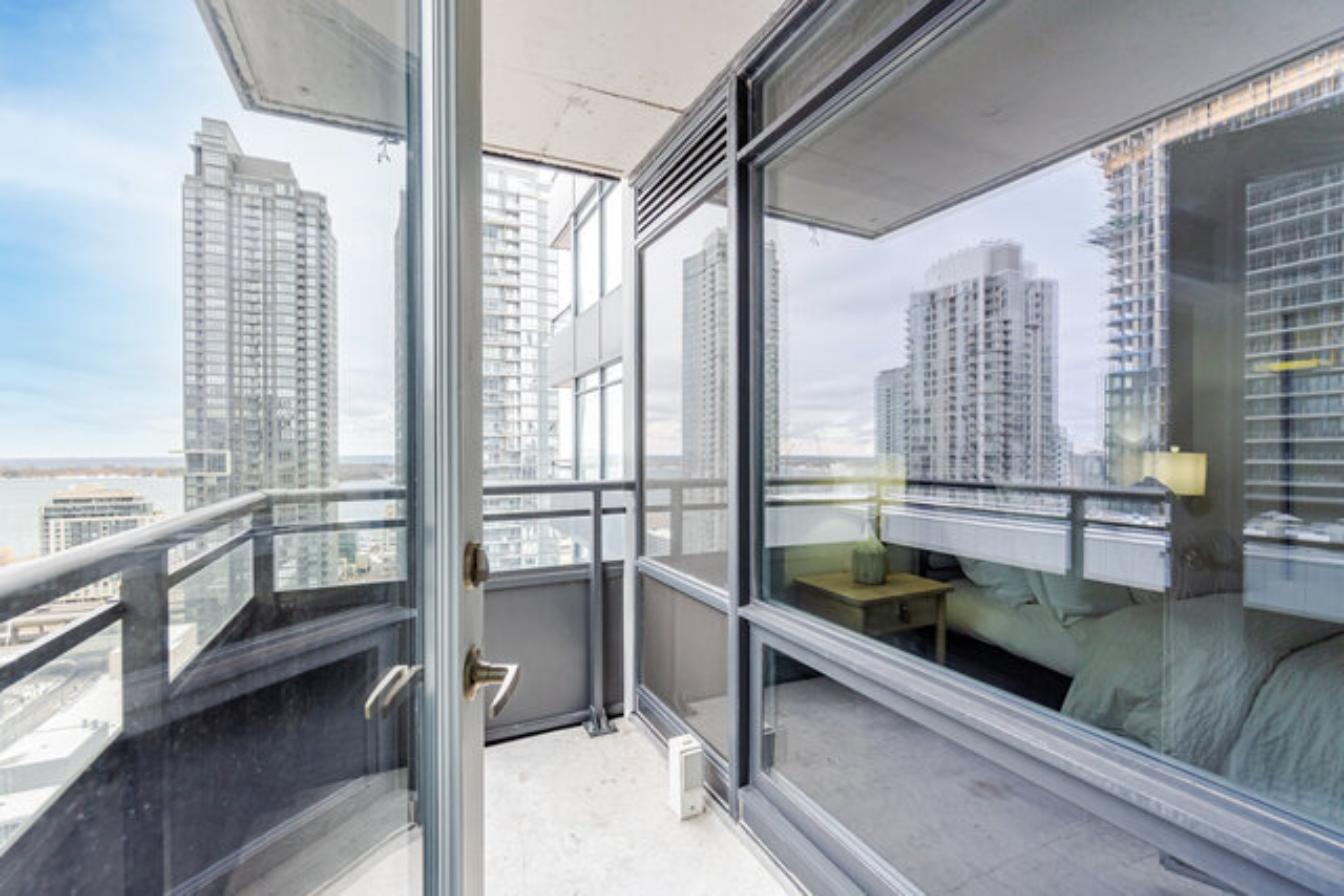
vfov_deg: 77.4
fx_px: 560
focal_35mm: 15
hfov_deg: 100.4
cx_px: 672
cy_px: 448
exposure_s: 1/25
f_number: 7.1
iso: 125
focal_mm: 10
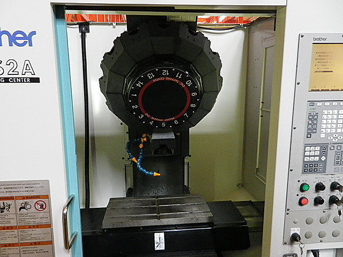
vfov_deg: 54.9
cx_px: 172
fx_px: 248
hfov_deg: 69.4
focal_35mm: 25
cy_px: 128
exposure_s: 1/40
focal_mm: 4.5
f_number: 3.5
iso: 400
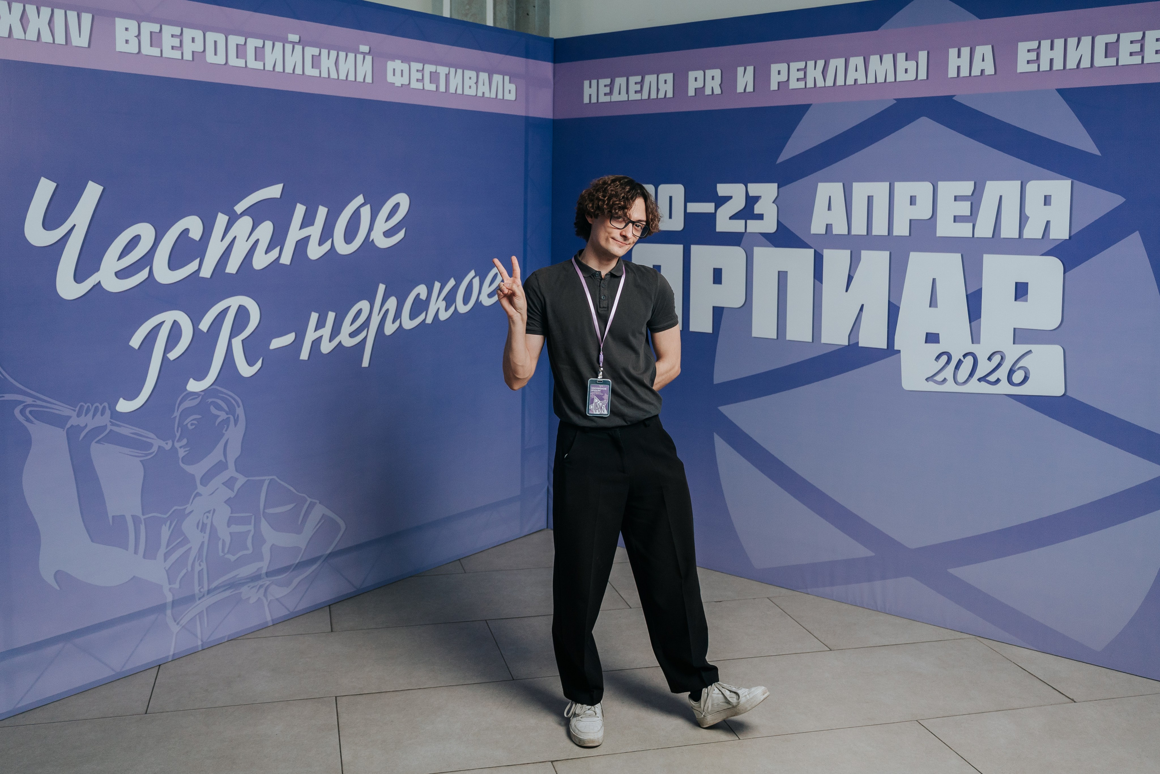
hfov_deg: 54.8
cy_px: 294
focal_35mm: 35
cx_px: 580
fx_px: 1120
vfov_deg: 37.9
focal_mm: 28
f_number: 2.8
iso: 500
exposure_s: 1/200
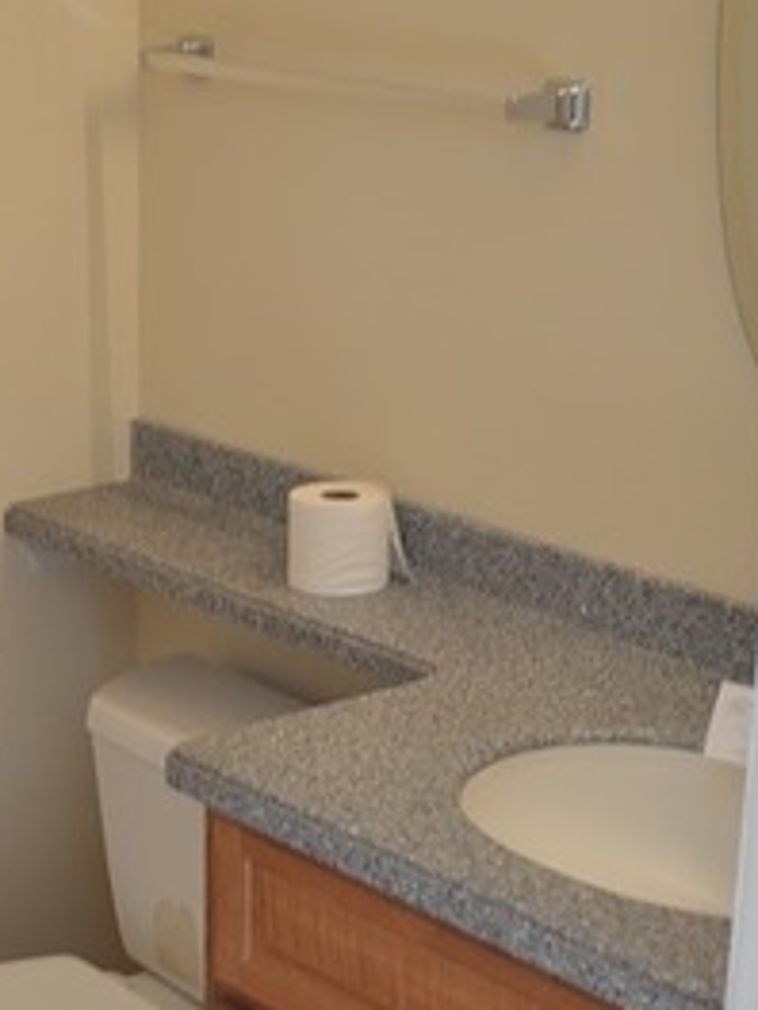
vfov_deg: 25.5
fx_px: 2215
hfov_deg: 19.4
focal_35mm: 76
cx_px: 255
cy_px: 715
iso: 400
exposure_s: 1/50
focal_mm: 29
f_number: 4.5
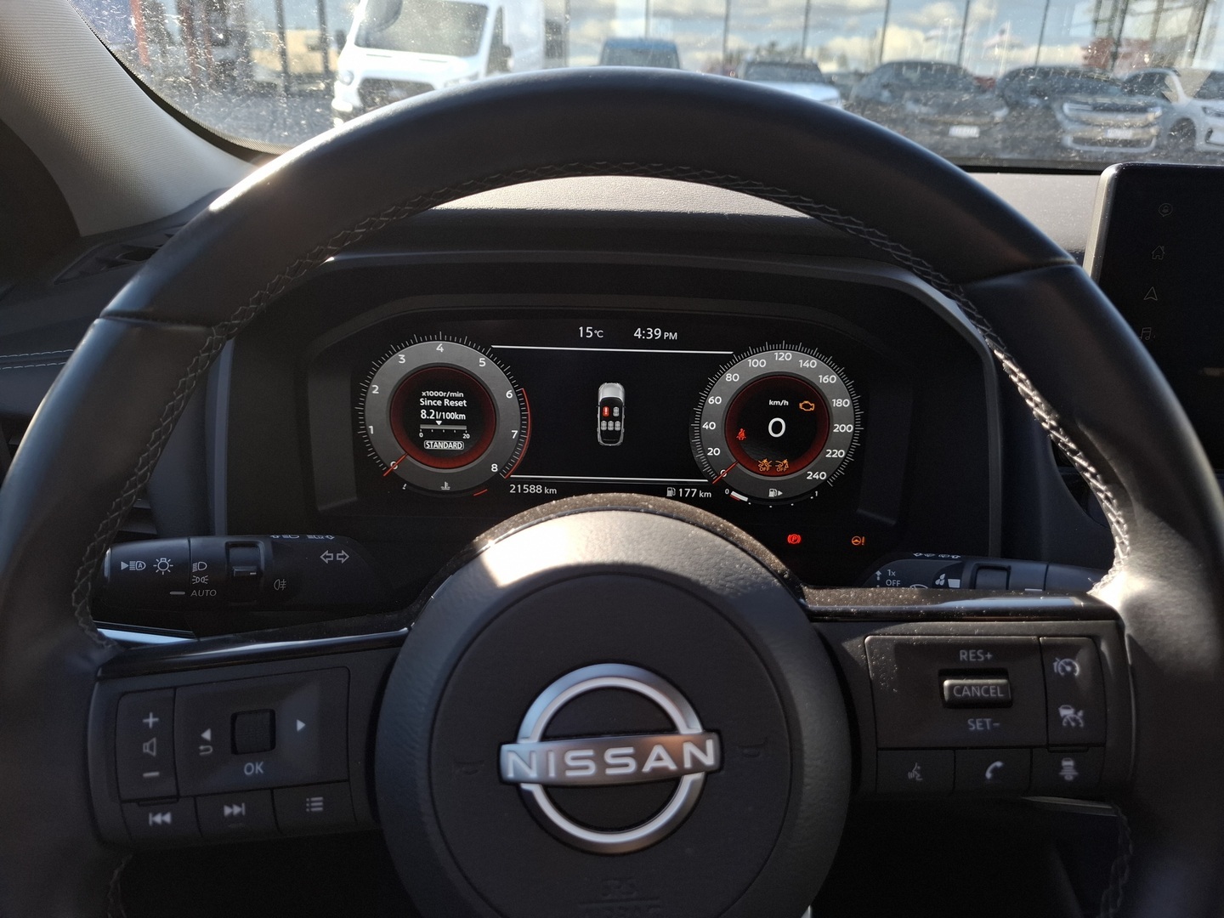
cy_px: 459
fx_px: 813
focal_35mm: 23
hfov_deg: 73.9
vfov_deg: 58.9
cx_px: 612
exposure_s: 1/237
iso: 50
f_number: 1.8
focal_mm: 5.54
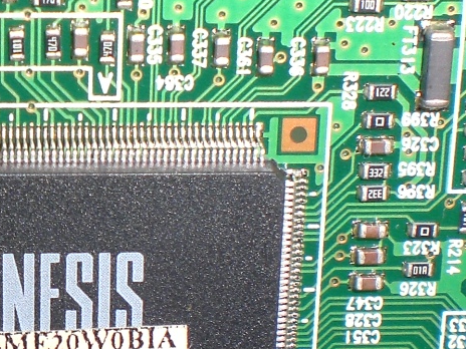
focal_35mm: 131
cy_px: 338
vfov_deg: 11.2
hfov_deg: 14.9
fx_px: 1764
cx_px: 39
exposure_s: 1/60
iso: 50
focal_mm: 6.3
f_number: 4.4
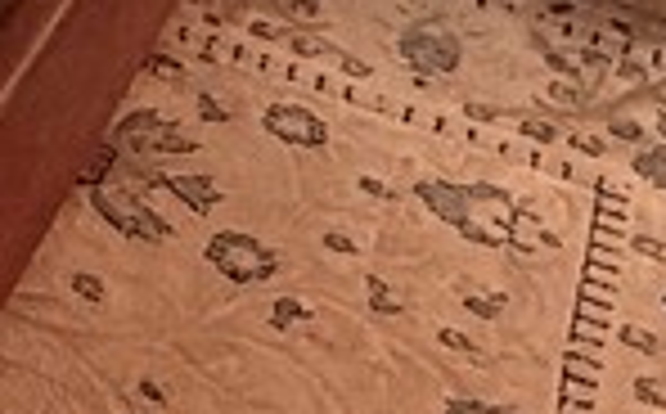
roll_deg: +1.0
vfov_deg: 9.5
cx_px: -540
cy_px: -882
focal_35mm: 103
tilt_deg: -6.0
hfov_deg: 16.7
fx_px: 1867
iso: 250
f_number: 2.2
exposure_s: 1/120
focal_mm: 2.22
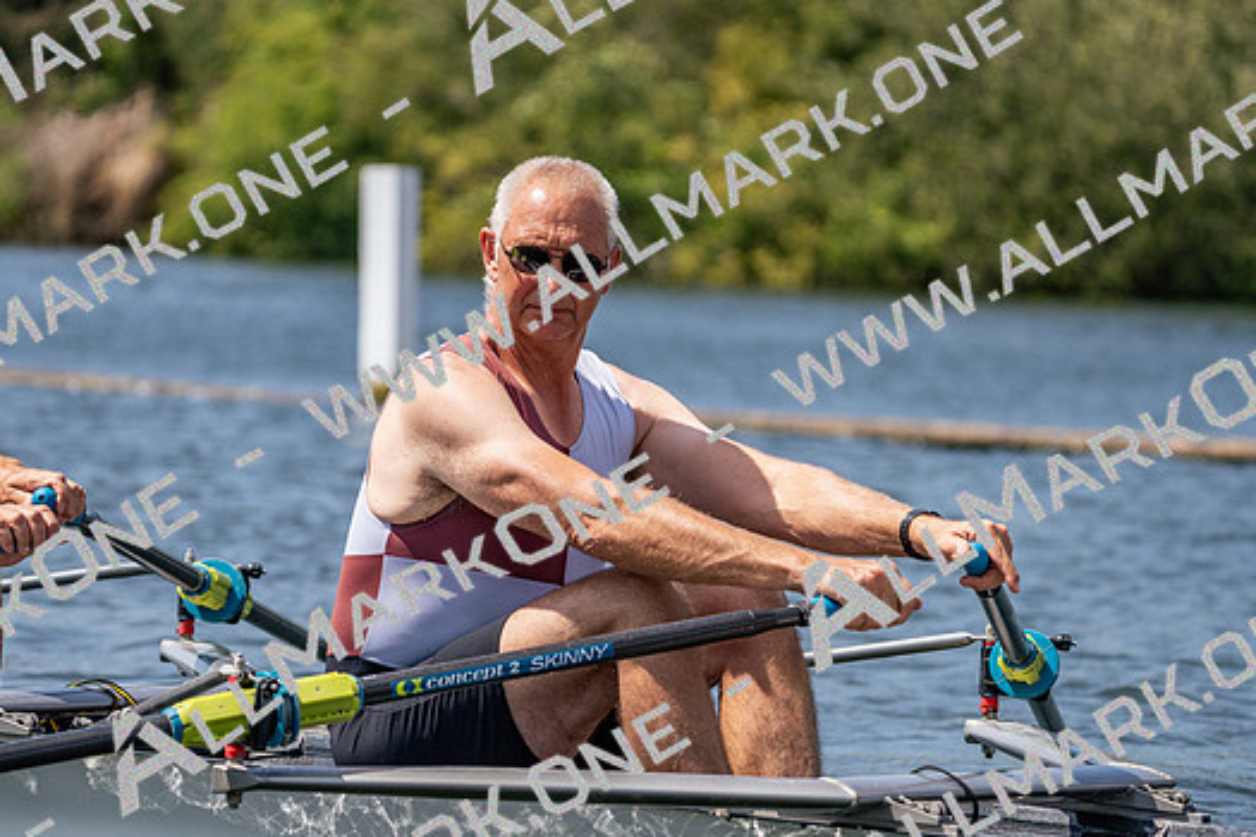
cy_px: 446
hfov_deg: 9.3
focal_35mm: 221
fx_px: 7710
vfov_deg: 6.2
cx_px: 598
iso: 250
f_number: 5.6
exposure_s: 1/2000
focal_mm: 200
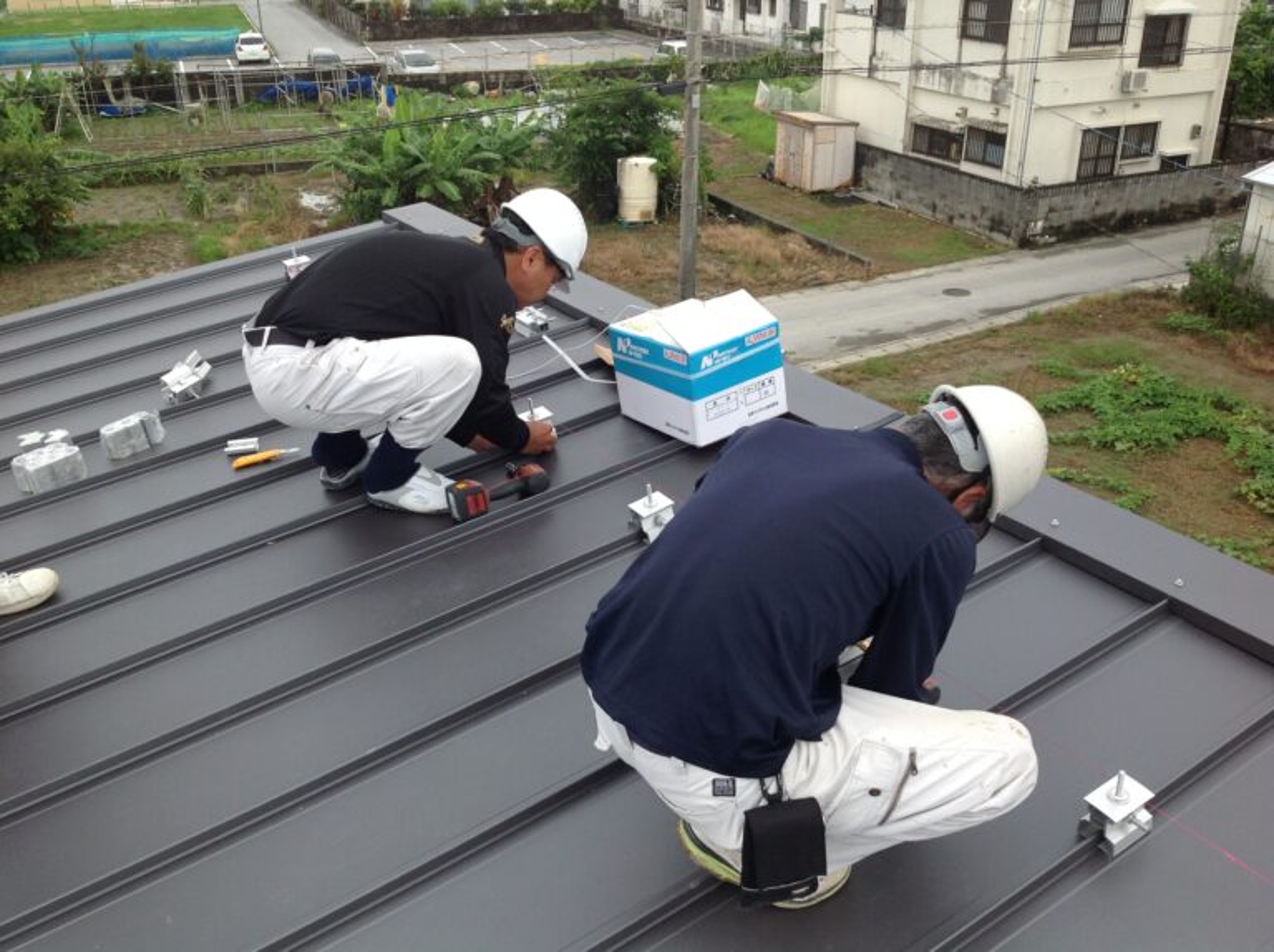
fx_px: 1287
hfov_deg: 52.7
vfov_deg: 40.6
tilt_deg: -25.4
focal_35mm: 35
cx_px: 637
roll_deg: +0.2
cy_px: 476
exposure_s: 1/432
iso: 50
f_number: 2.4
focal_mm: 4.28
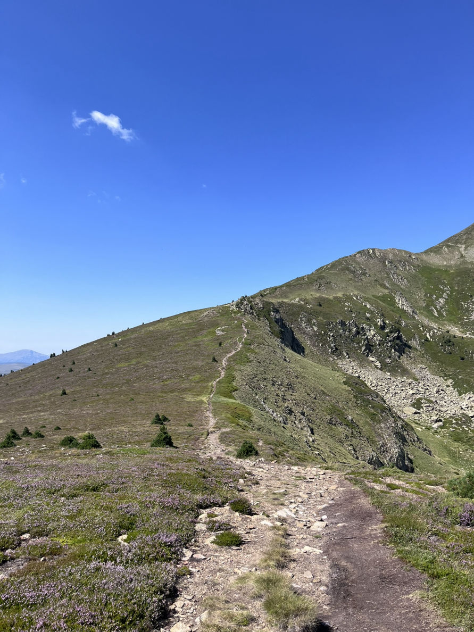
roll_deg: +0.3
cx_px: 237
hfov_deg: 53.1
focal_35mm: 26
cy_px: 316
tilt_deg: +3.1
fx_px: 475
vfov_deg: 67.3
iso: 50
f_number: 1.6
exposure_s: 1/2825
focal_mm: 5.1
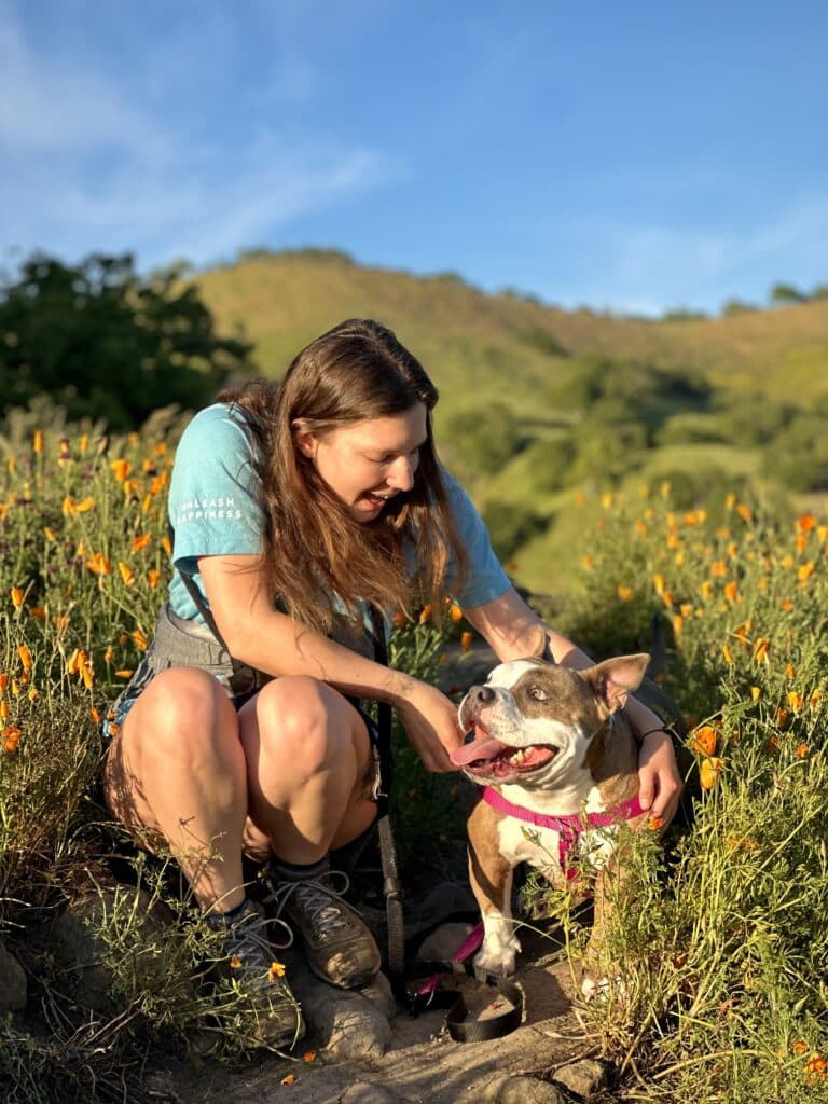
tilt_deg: +4.7
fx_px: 2456
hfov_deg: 19.1
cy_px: 552
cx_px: 414
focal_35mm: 77
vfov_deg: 25.3
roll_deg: +3.4
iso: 25
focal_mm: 9
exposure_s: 1/201
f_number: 2.8
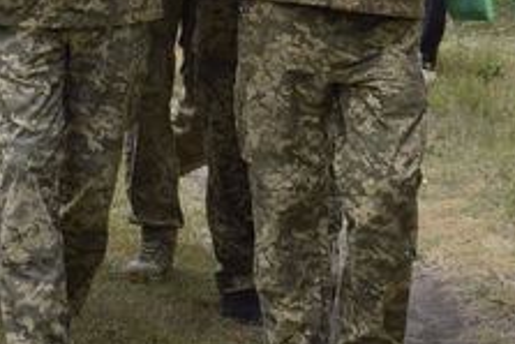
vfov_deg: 7.7
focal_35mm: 177
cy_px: -100
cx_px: 162
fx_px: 2529
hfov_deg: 11.6
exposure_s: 1/160
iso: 100
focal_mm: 35
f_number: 6.3
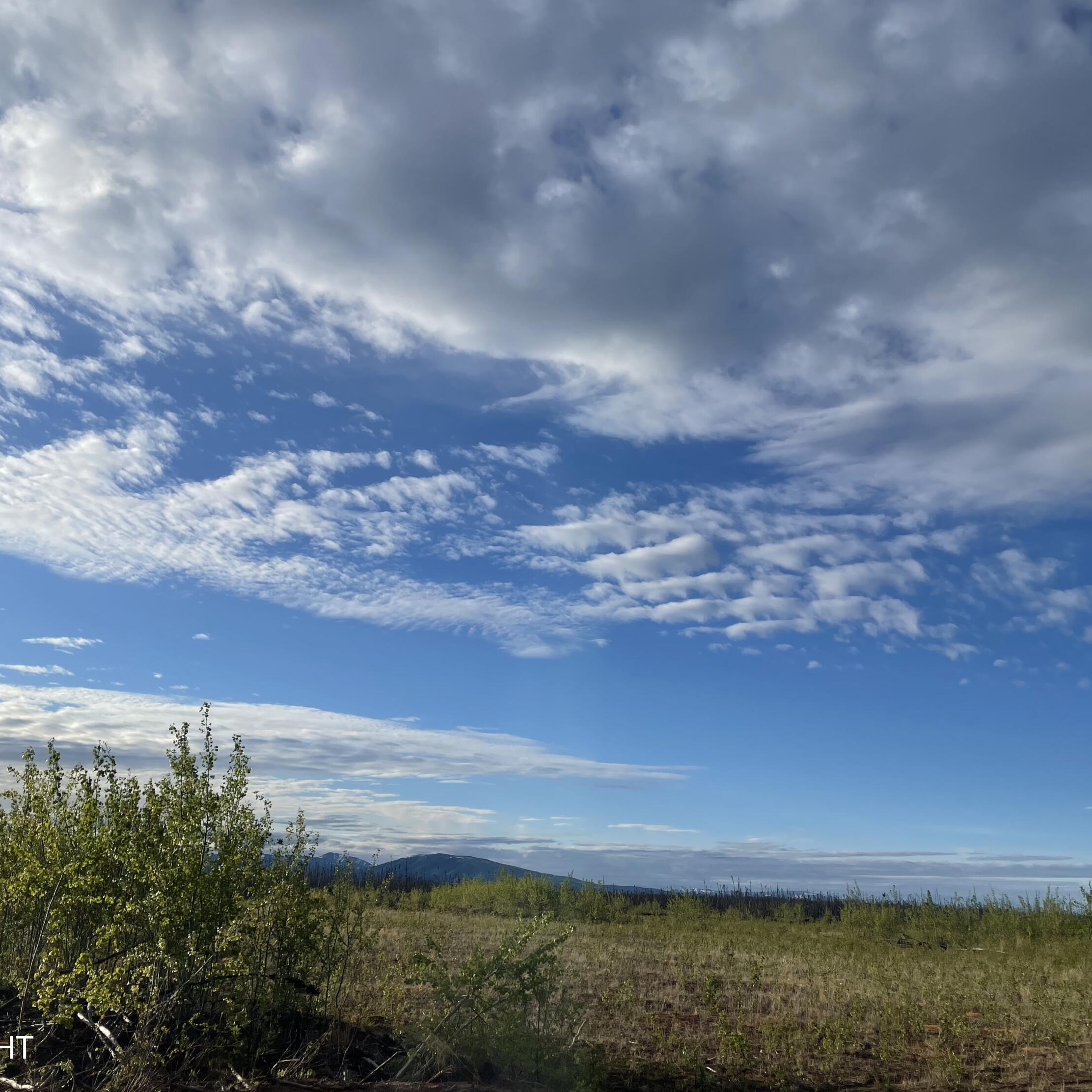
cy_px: 546
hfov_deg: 52.4
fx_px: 1106
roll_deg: -2.5
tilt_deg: +20.6
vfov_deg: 52.5
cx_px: 486
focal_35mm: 31
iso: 32
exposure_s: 1/6897
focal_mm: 4.2
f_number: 1.6
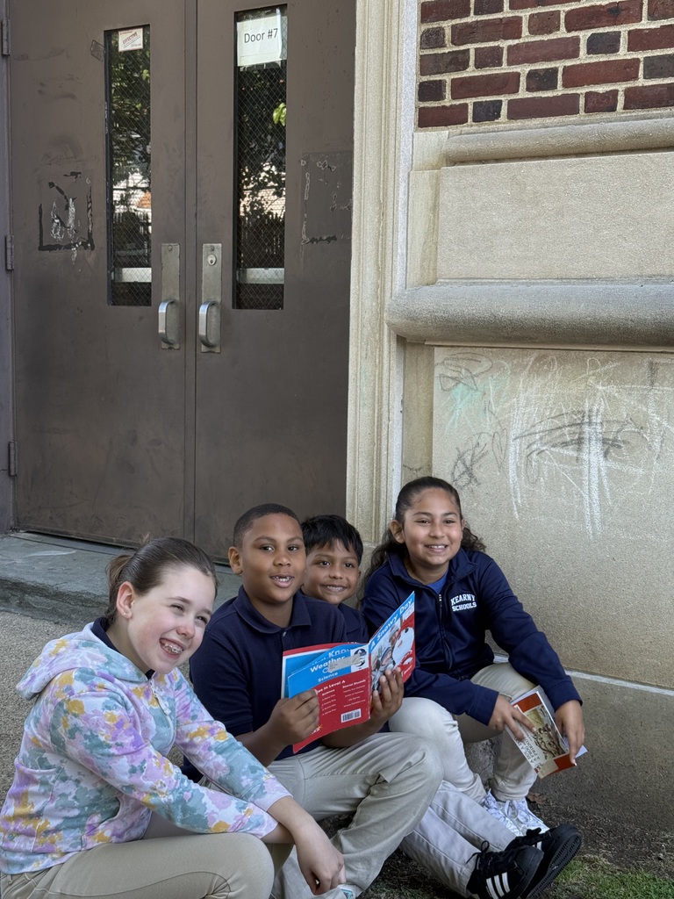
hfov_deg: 30.3
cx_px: 337
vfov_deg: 39.7
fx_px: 1246
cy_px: 450
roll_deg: -1.4
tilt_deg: -5.8
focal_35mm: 48
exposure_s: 1/189
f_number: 1.78
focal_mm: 6.76
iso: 50
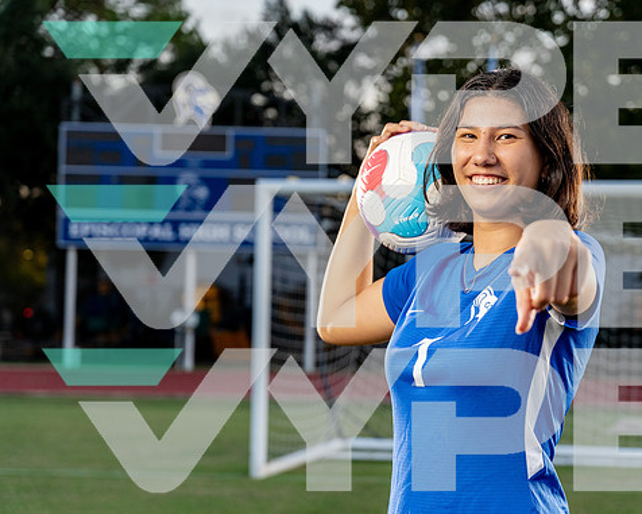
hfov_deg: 23.8
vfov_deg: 19.2
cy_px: 257
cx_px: 390
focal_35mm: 80
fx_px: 1520
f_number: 4
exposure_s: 1/250
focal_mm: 70
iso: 800
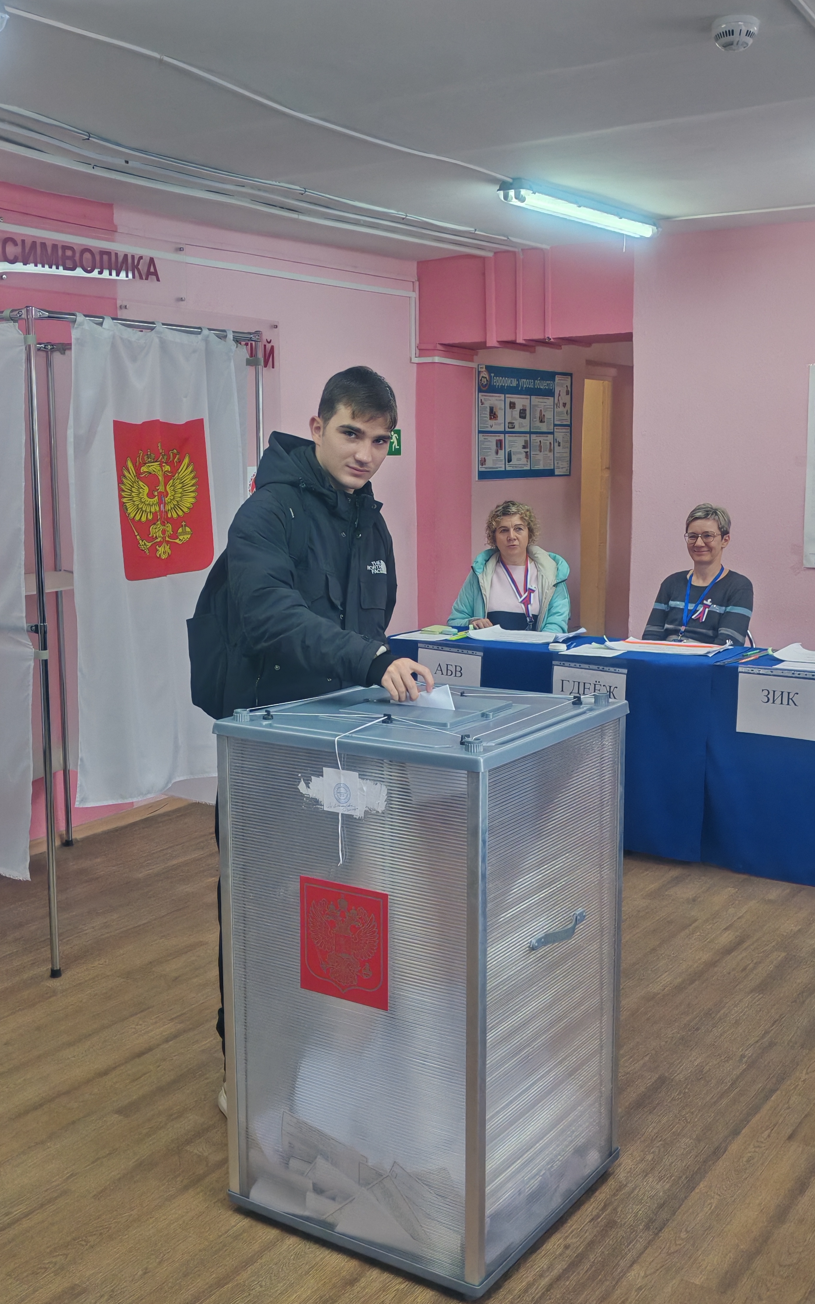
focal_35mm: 39
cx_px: 379
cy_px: 645
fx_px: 1386
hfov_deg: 32.8
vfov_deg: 50.4
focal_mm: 5.52
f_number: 1.95
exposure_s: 1/100
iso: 250
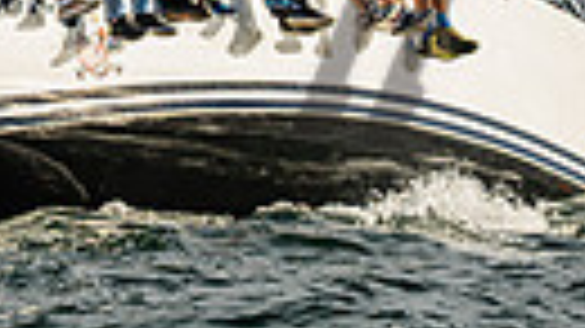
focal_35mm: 1647
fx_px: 25538
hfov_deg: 1.3
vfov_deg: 0.7
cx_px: -359
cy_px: -177
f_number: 5
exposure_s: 1/1000
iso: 140
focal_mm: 260
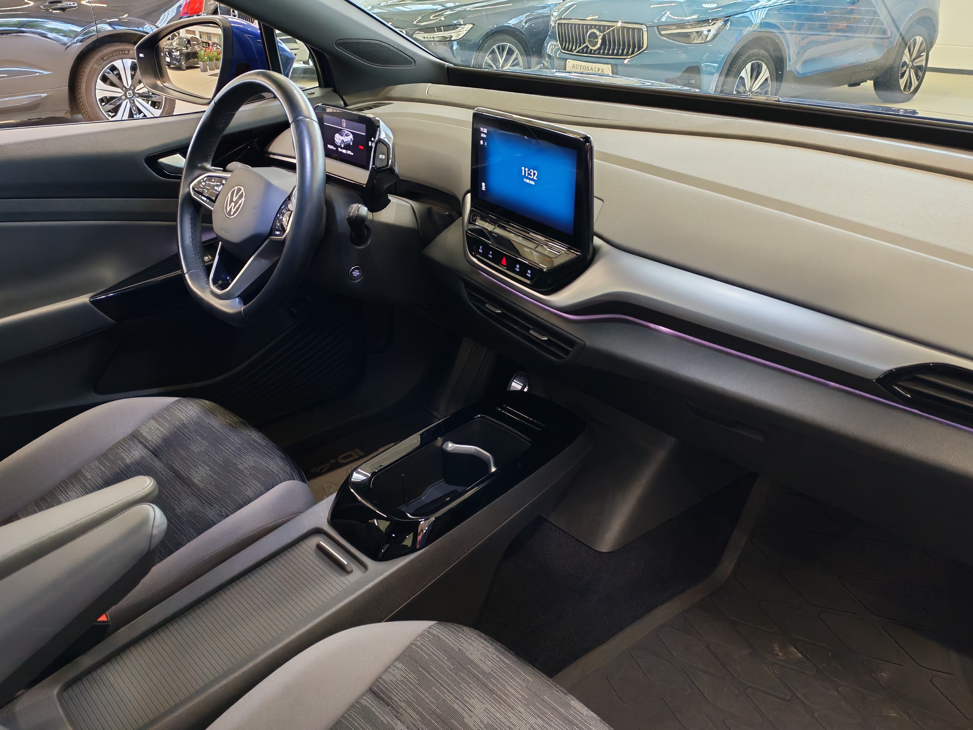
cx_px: 486
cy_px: 365
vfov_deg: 45.4
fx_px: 871
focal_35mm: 31
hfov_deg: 58.4
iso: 1250
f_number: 1.9
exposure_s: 1/100
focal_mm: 6.12
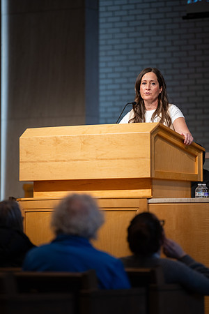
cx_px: 104
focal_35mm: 200
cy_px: 157
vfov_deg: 10.3
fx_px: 1742
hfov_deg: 6.9
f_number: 2.8
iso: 640
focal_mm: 200
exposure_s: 1/160
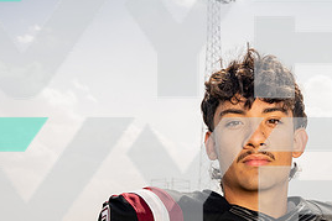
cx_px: 234
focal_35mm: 78
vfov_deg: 17.3
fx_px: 720
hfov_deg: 25.8
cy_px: 183
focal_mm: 36
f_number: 8
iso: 100
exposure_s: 1/250
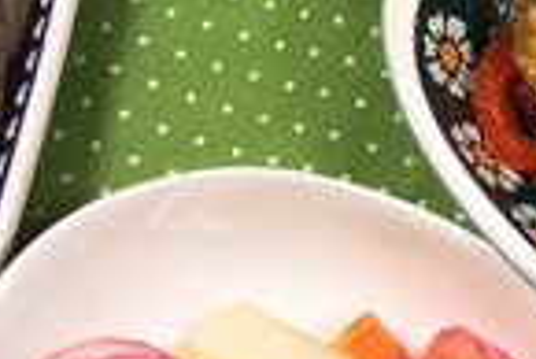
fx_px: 2116
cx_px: 883
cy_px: -274
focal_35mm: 142
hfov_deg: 13.3
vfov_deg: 9.3
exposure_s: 1/33
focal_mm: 3.3
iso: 80
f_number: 2.4
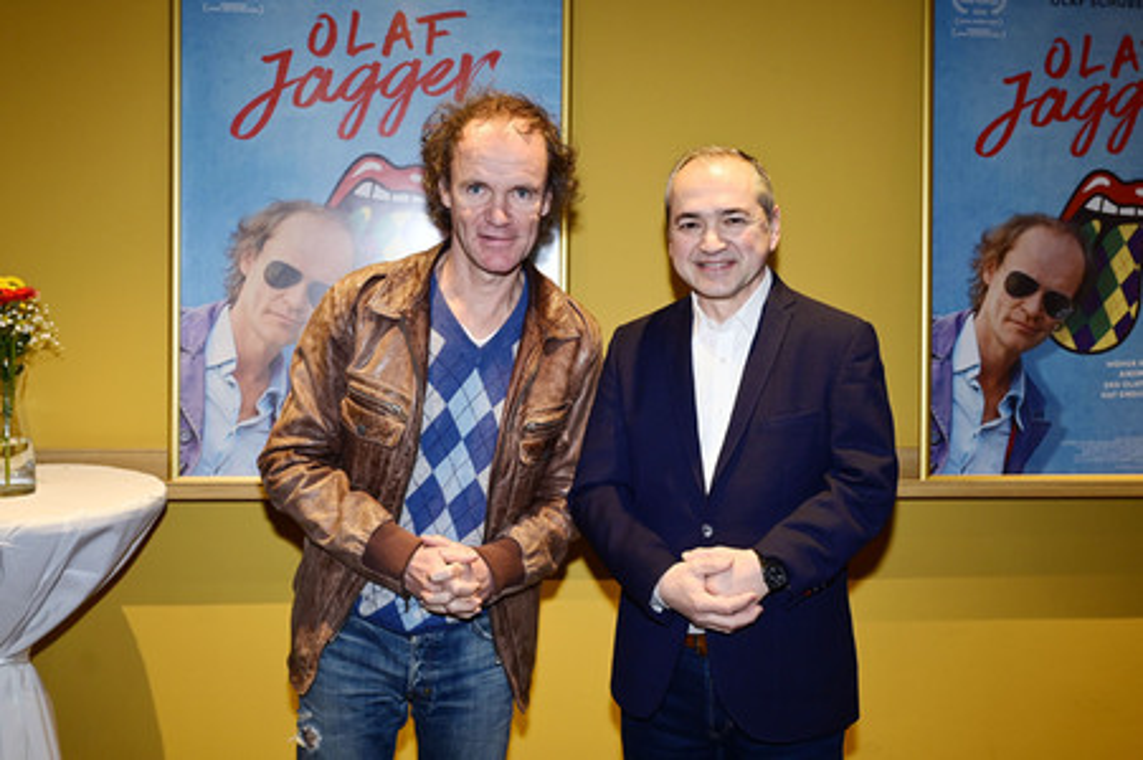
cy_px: 380
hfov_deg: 53.2
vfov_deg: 36.8
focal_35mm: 36
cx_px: 572
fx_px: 1142
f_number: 4.5
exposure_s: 1/160
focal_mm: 36
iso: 1600
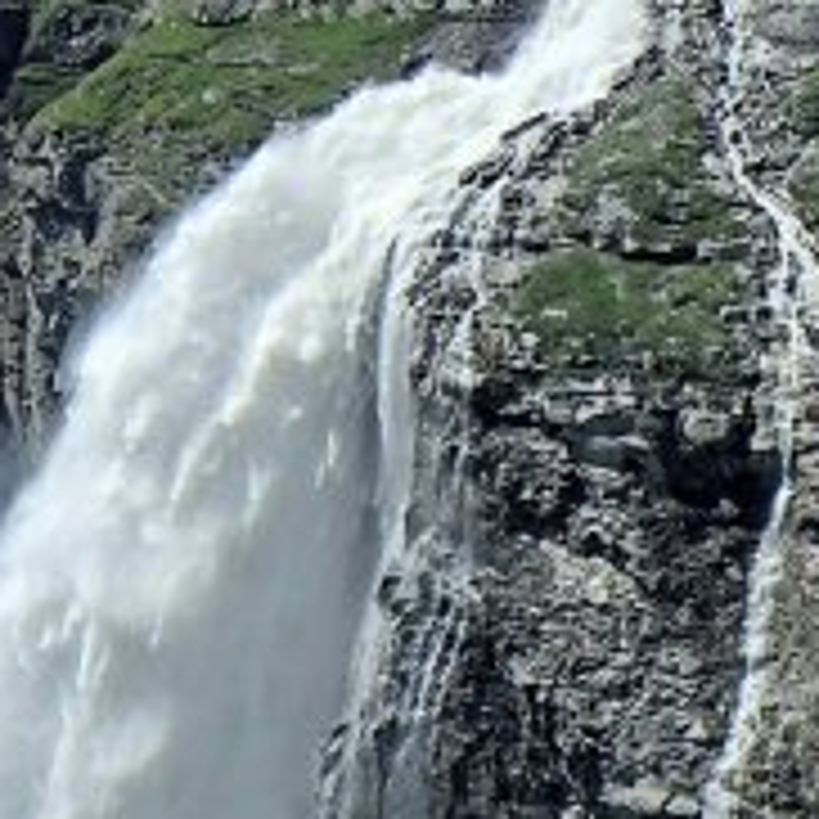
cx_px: -166
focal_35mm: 170
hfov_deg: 10.1
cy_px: -346
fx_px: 4551
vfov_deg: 10.0
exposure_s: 1/200
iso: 100
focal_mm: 6.42
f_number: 10
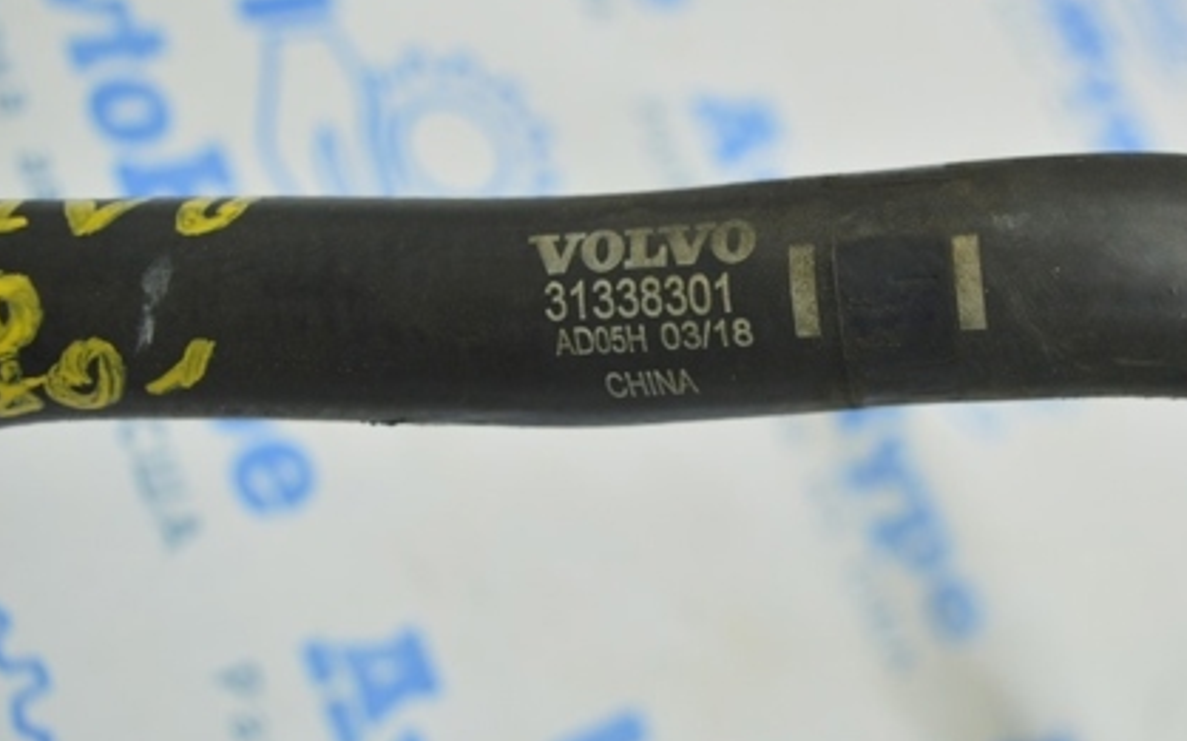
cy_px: 288
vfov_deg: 24.0
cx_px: 656
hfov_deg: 37.6
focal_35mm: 54
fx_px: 1739
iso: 400
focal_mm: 23
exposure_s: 1/50
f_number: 3.8
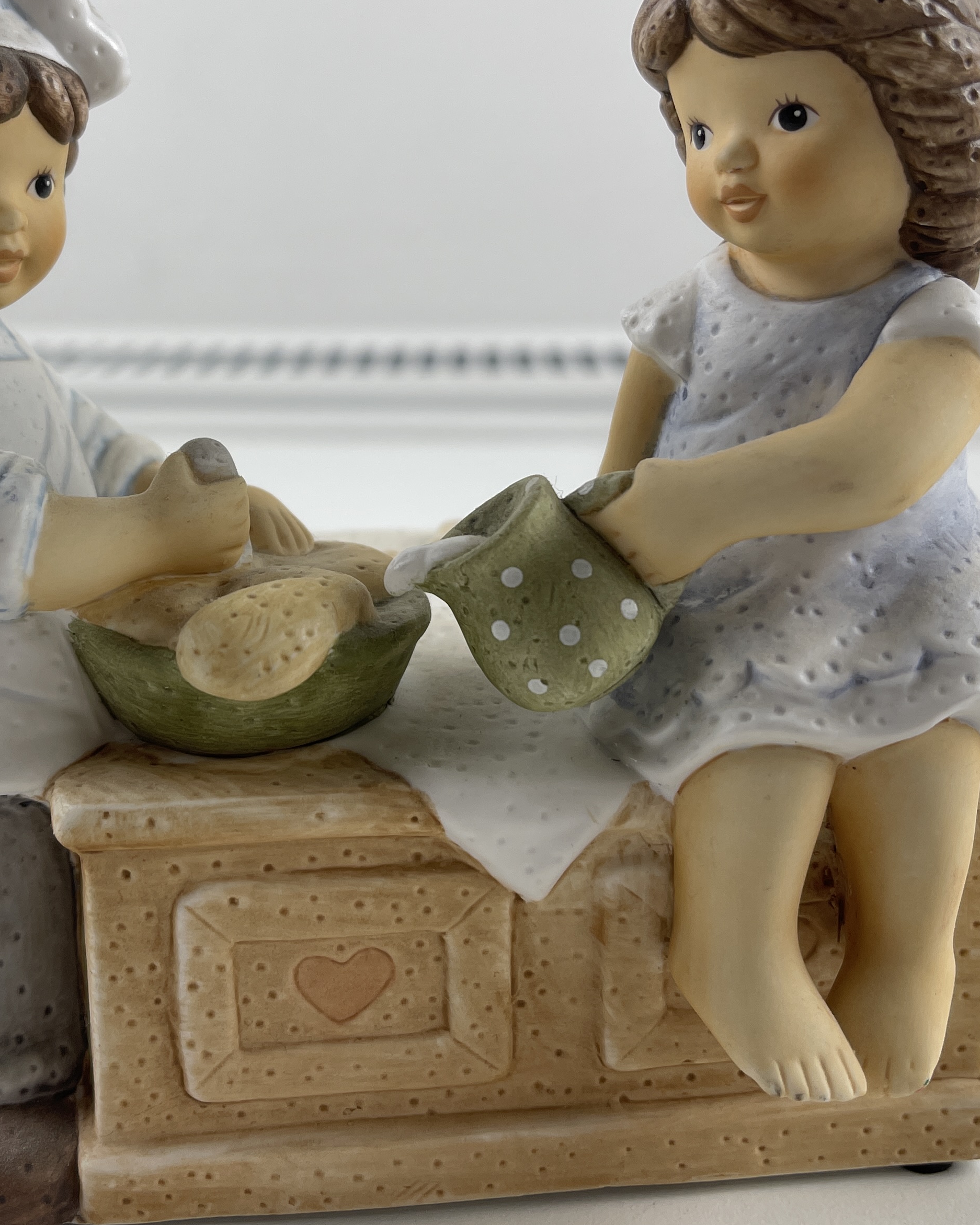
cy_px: 498
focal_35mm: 42
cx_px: 324
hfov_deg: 35.3
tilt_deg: -14.7
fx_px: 1523
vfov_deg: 43.6
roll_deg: +0.3
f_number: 1.6
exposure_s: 1/163
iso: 32
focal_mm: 5.1
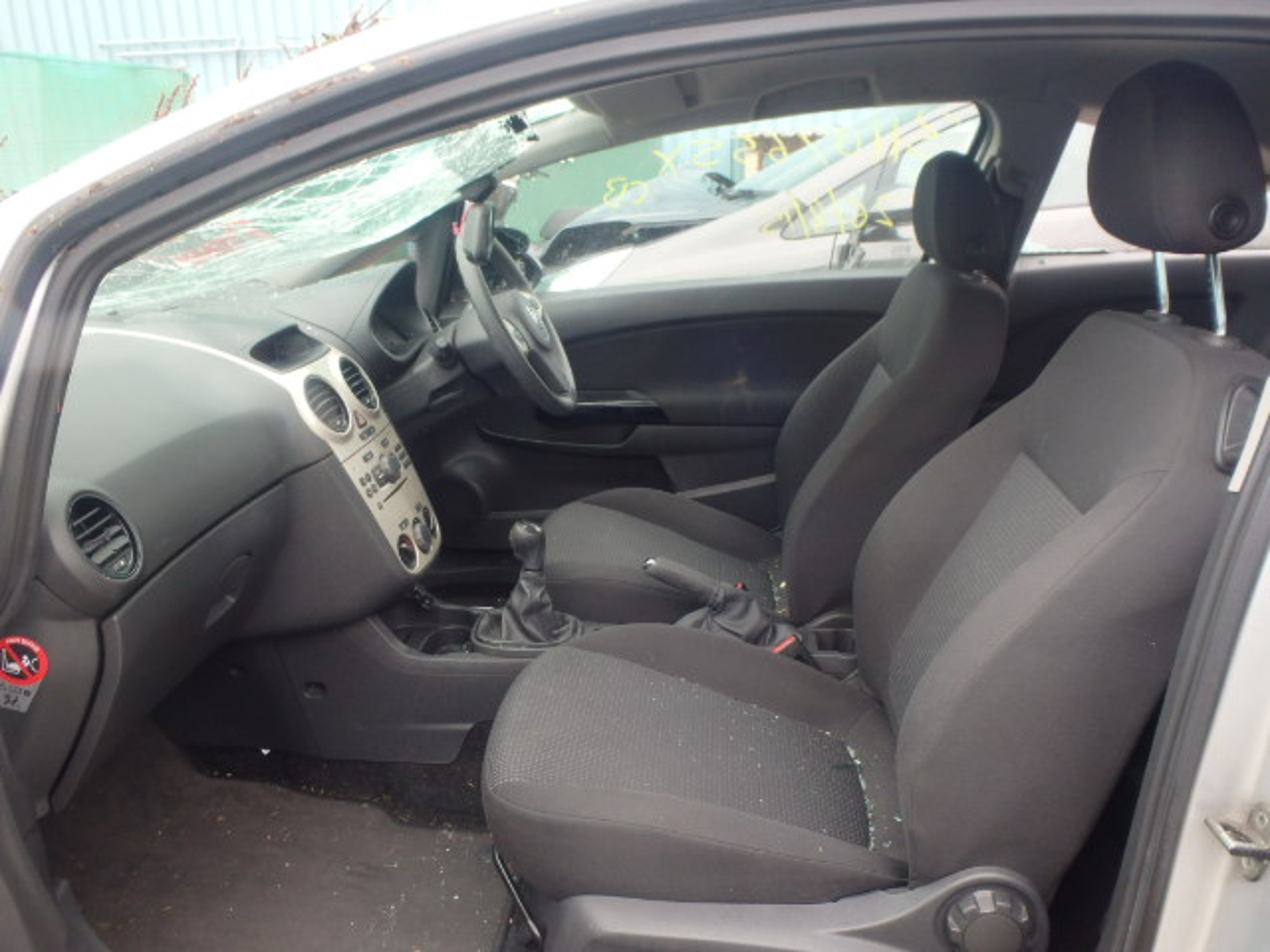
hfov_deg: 63.4
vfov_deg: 49.7
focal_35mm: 28
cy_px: 476
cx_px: 635
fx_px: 1027
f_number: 3.9
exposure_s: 1/60
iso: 200
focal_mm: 5
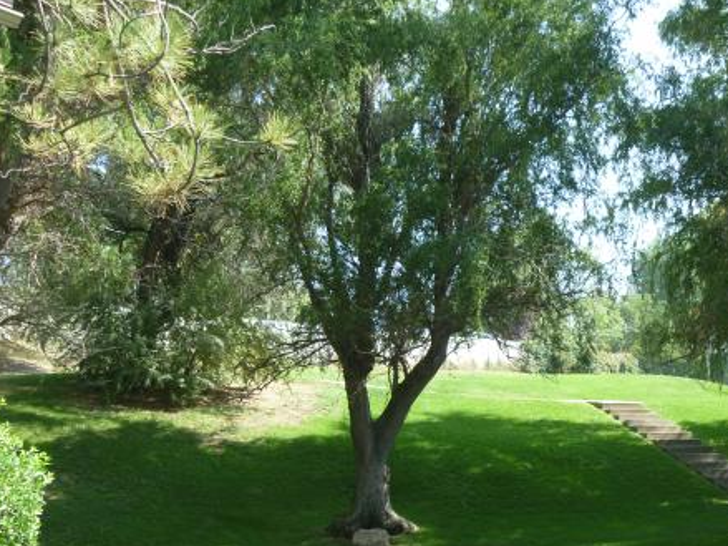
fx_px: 1072
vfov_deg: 28.4
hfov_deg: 37.4
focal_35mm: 51
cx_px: 434
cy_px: 367
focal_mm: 6.3
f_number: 3.5
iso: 80
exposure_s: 1/125
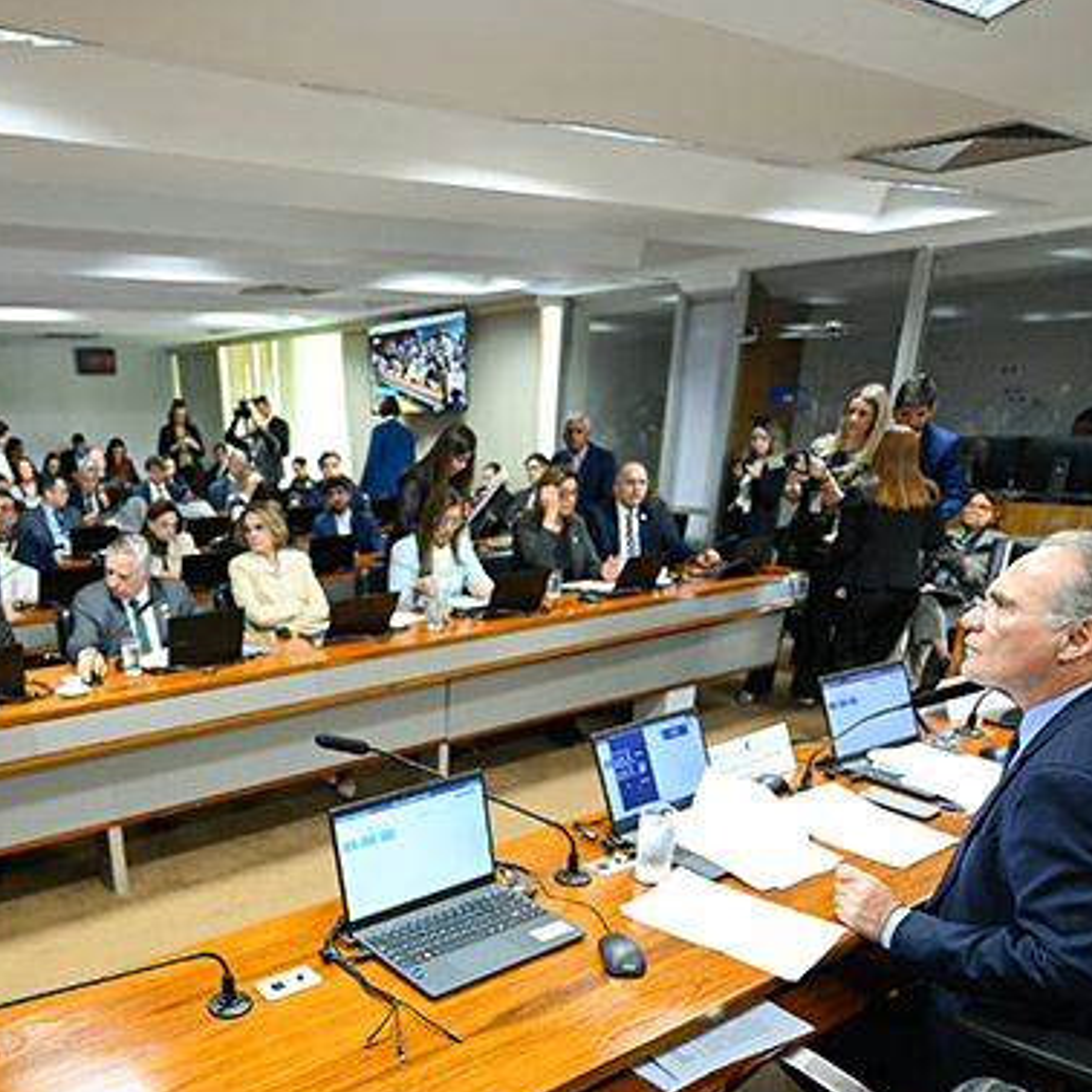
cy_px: 794
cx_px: 329
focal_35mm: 27
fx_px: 964
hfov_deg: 57.2
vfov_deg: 56.7
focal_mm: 14
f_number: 2.8
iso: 1600
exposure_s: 1/160
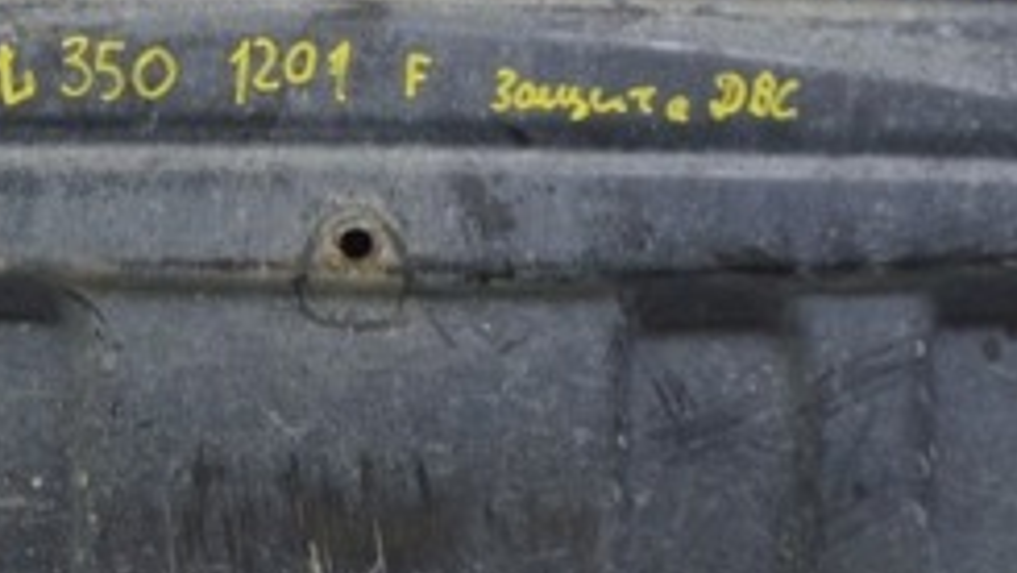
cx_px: 357
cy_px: 488
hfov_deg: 20.8
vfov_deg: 11.8
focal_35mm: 102
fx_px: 2761
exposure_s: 1/25
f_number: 5.6
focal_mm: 25
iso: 400
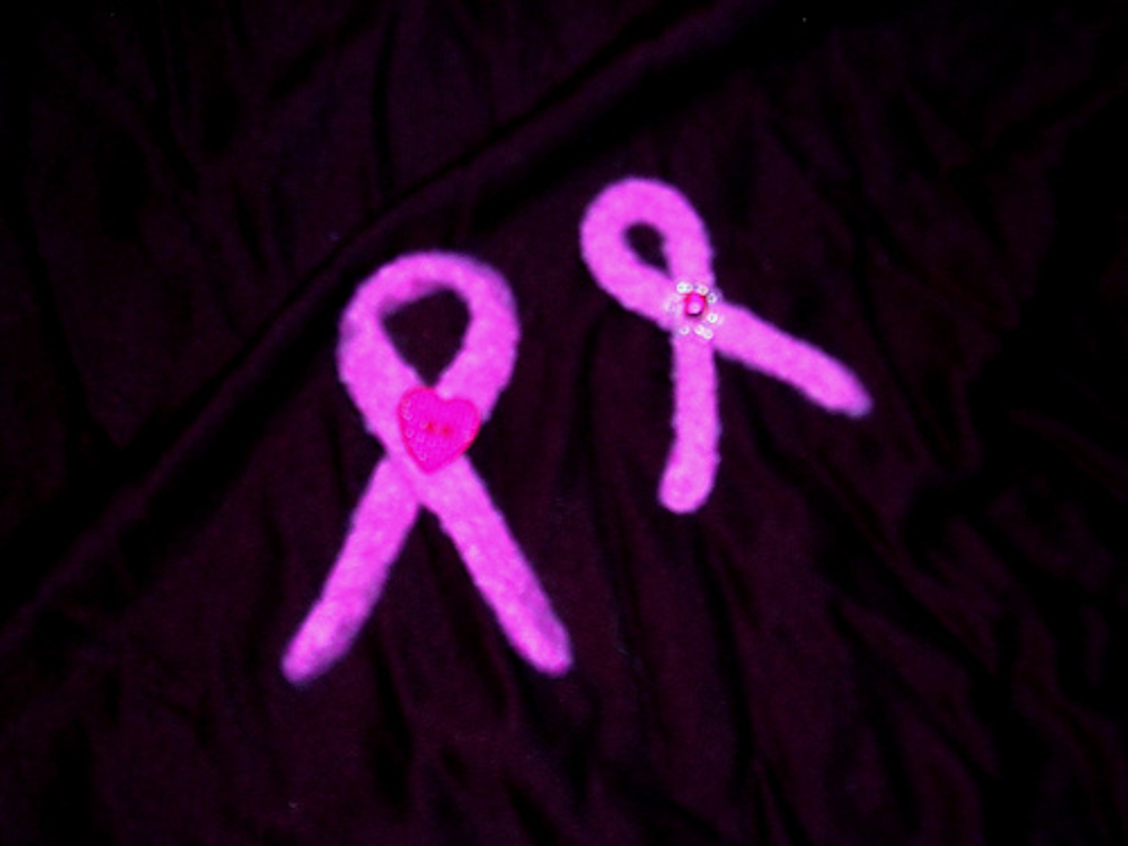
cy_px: 423
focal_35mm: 56
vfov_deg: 26.1
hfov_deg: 34.3
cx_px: 564
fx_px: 1825
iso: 100
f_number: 3.3
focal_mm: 8.5
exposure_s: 1/60.1
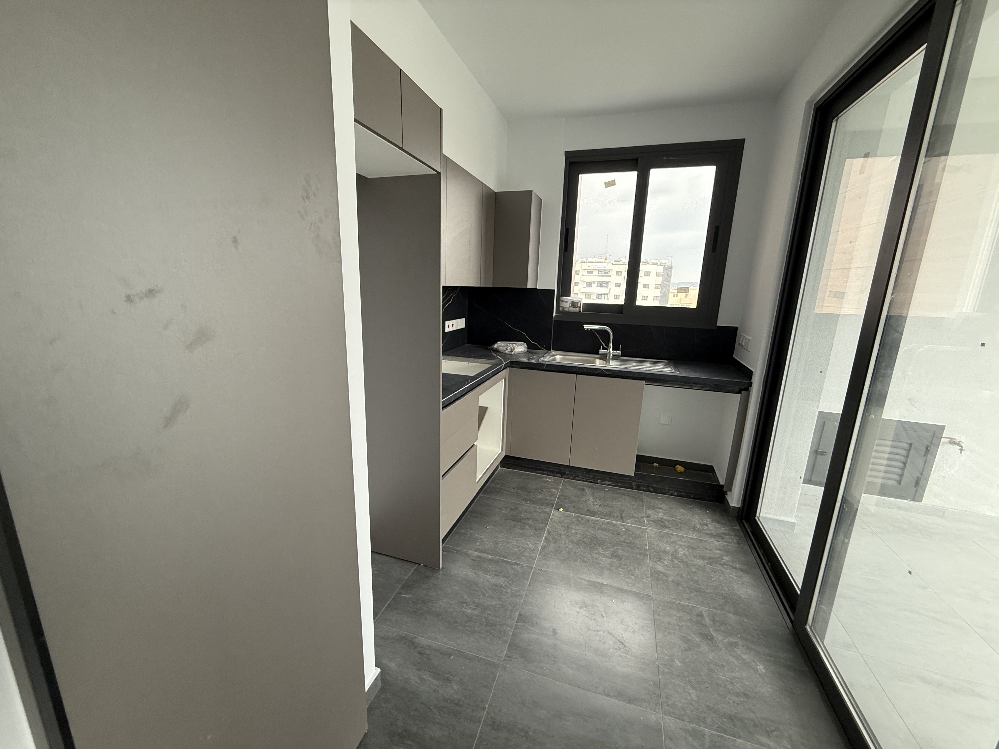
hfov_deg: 102.1
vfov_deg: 85.7
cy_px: 374
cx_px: 500
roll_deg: +1.0
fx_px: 404
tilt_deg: -14.4
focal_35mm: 14
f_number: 2.2
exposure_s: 1/99
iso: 200
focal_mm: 2.22
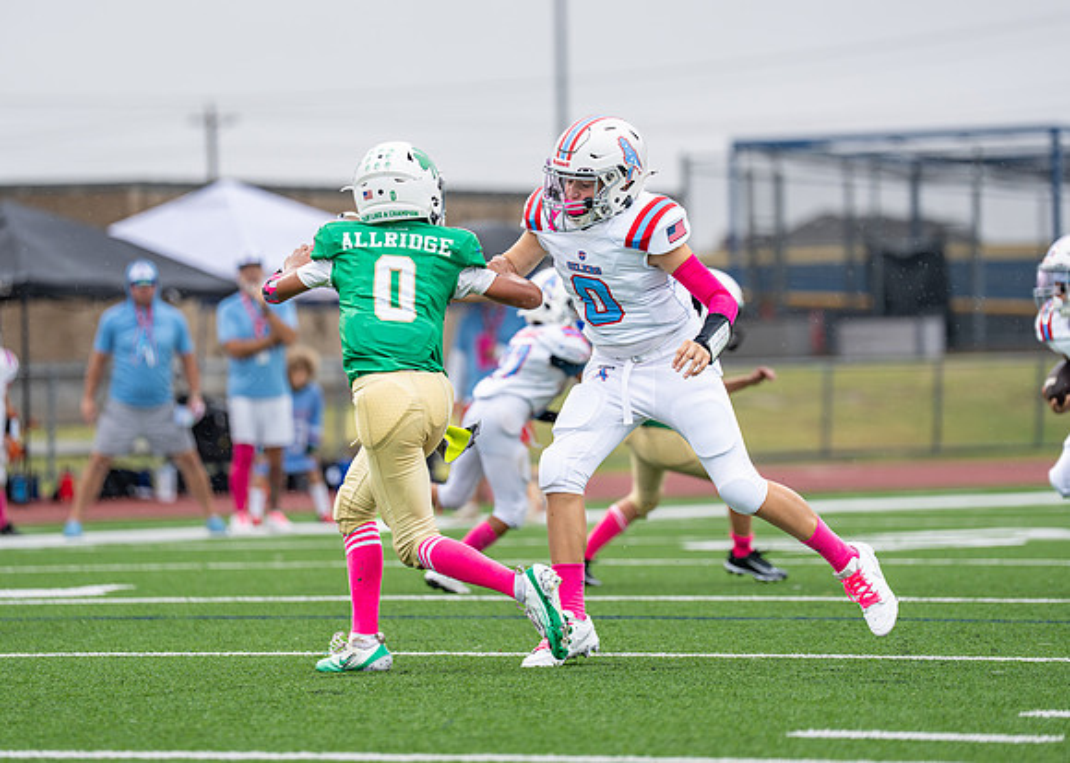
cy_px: 306
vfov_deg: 6.8
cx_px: 583
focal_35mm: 212
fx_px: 6438
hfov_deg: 9.5
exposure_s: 1/1000
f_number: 2.8
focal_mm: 165
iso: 400
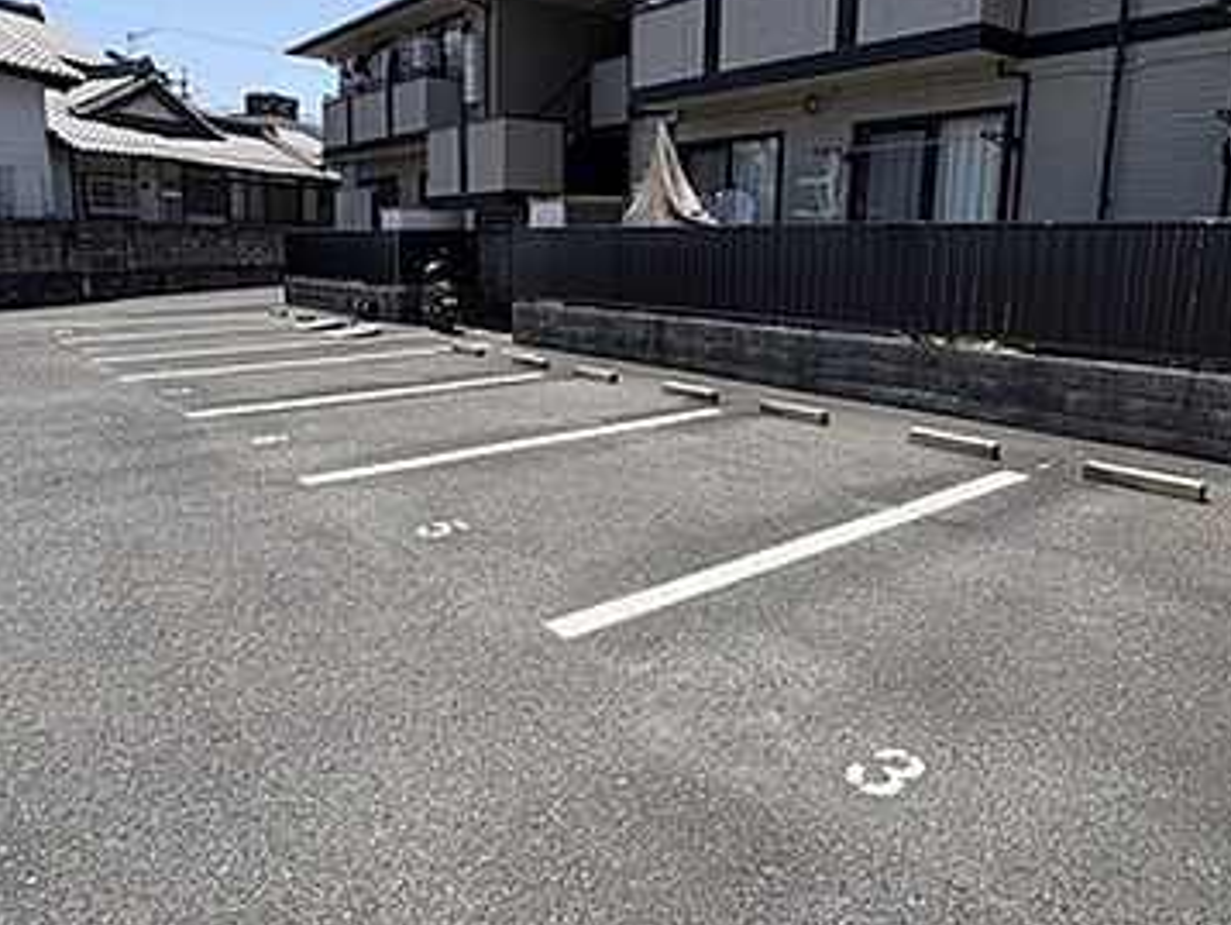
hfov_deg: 69.1
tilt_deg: -9.4
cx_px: 540
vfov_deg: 54.7
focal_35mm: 25
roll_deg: +0.3
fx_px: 890
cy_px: 385
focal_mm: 2.22
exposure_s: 1/1600
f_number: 2.2
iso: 40
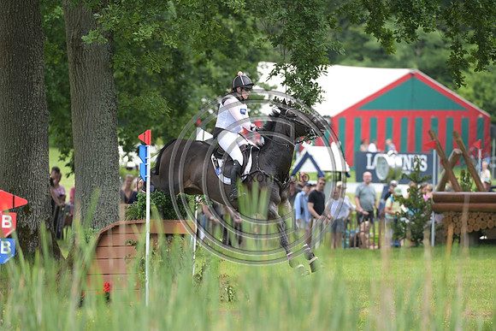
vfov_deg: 3.4
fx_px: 5512
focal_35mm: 400
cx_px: 248
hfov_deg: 5.2
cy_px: 166
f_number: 5.6
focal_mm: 400
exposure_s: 1/1600
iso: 1600
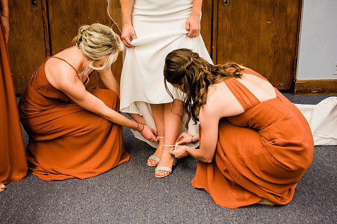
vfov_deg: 30.5
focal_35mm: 44
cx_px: 168
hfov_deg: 44.5
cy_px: 112
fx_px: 412
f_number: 4
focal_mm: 44
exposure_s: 1/250
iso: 1600
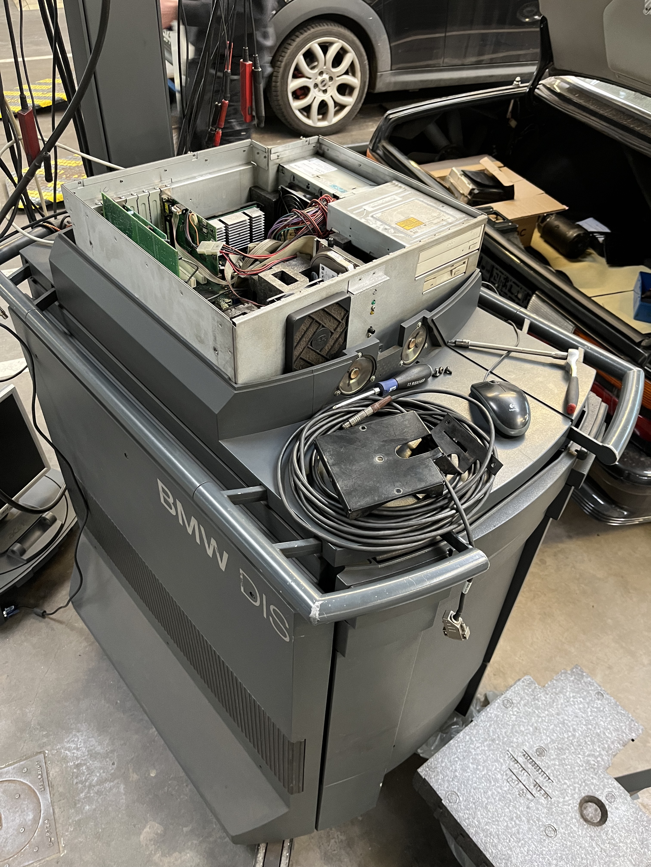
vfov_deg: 67.3
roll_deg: -2.8
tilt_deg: -43.2
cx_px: 326
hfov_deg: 53.1
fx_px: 652
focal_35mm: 26
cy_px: 434
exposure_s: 1/50
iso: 320
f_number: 1.6
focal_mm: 5.1
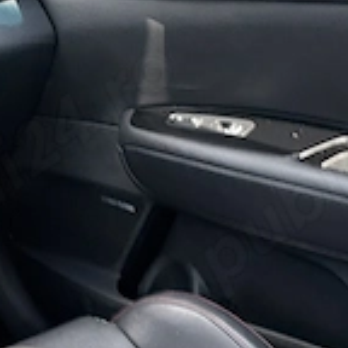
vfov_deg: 18.1
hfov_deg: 18.1
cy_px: 191
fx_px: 1092
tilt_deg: -23.1
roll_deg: +1.7
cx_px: 186
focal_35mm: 96
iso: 64
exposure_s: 1/122
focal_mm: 5.96
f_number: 1.6
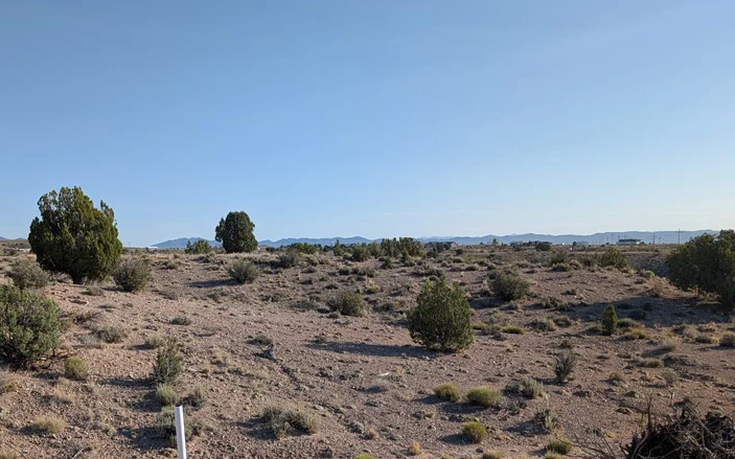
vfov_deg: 33.7
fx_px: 741
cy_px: 346
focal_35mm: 37
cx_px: 298
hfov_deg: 52.4
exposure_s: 1/1011
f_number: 1.68
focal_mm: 6.9
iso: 24
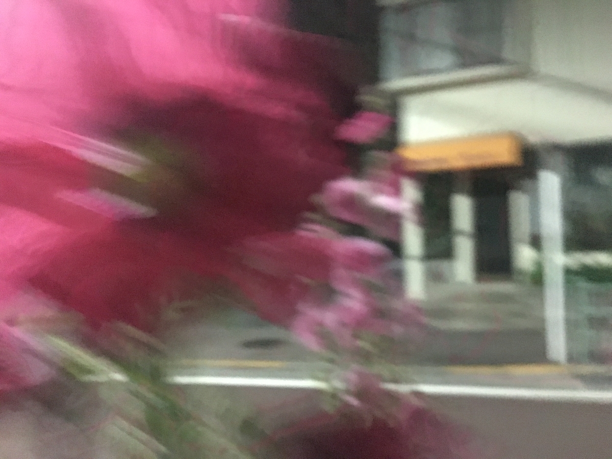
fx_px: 513
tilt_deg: -1.2
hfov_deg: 61.7
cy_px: 230
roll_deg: -1.8
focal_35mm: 29
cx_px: 306
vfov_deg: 48.2
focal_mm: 4.15
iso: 1600
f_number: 2.2
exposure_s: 1/15
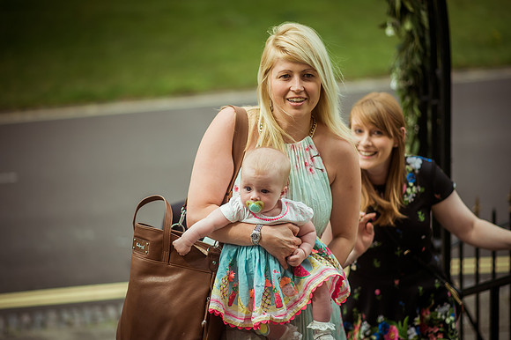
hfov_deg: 23.3
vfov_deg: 15.6
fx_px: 1239
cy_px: 170
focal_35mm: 87
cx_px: 248
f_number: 2
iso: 100
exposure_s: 1/2500
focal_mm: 85
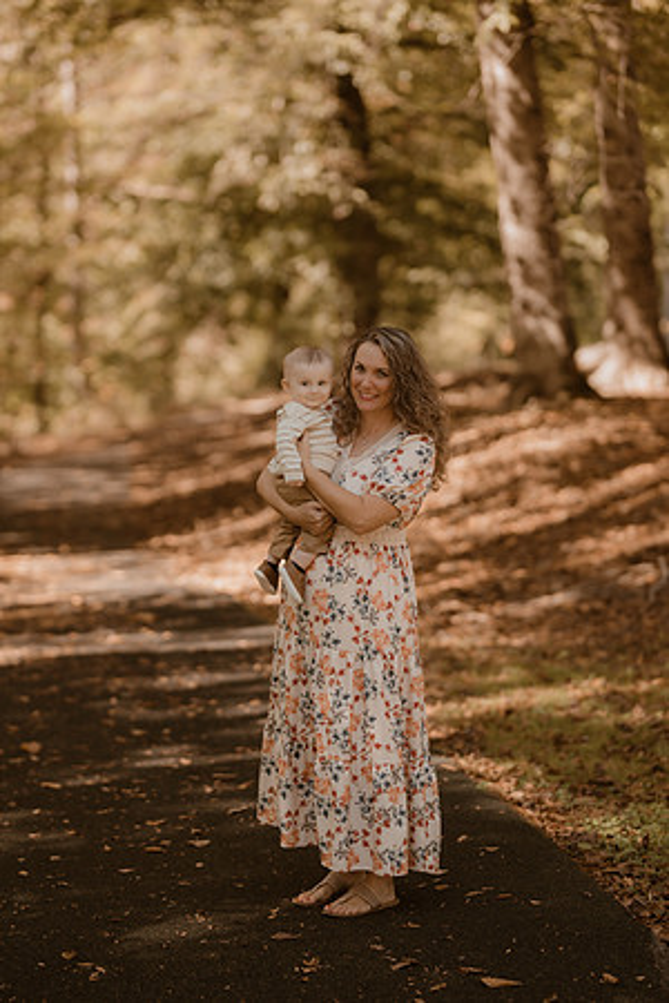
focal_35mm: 85
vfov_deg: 23.9
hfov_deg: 16.1
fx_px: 2369
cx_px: 334
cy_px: 502
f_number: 1.8
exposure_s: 1/1000
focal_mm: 85
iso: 320
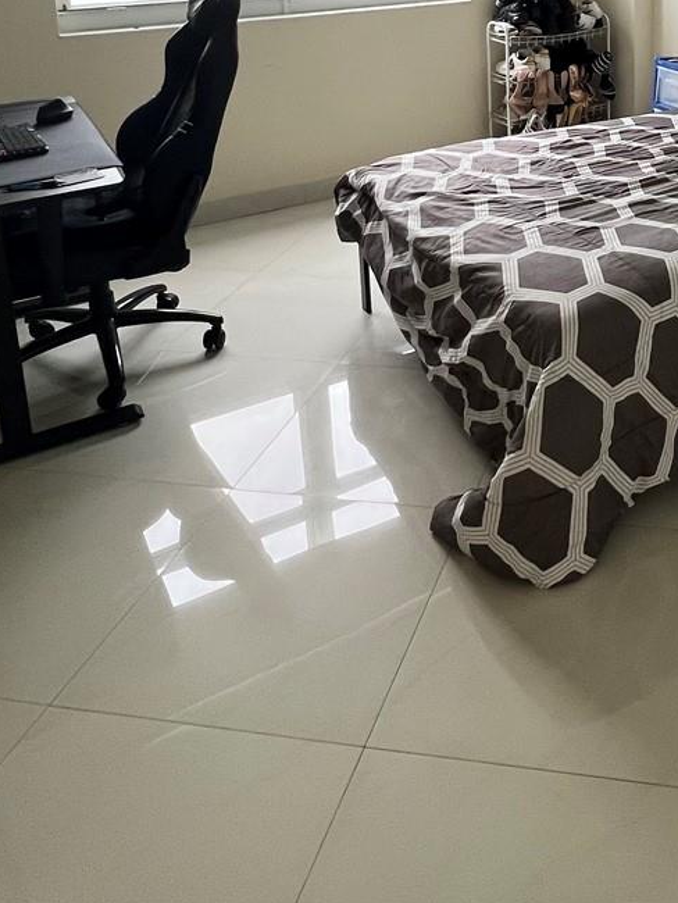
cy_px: 74
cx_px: 615
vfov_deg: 49.8
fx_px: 835
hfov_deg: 40.7
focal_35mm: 32
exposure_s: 1/60
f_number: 1.8
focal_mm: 1.57
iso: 160
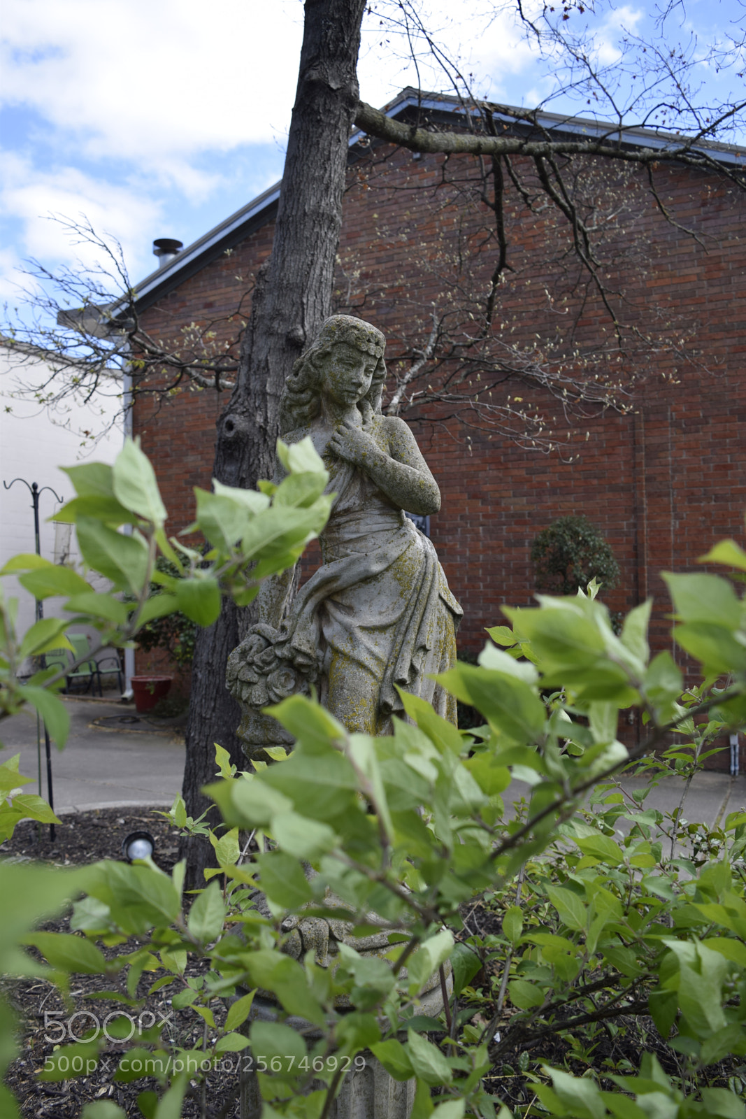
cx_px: 373
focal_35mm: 27
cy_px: 560
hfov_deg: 47.9
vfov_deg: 67.4
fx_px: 839
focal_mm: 18
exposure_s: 1/320
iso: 100
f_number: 5
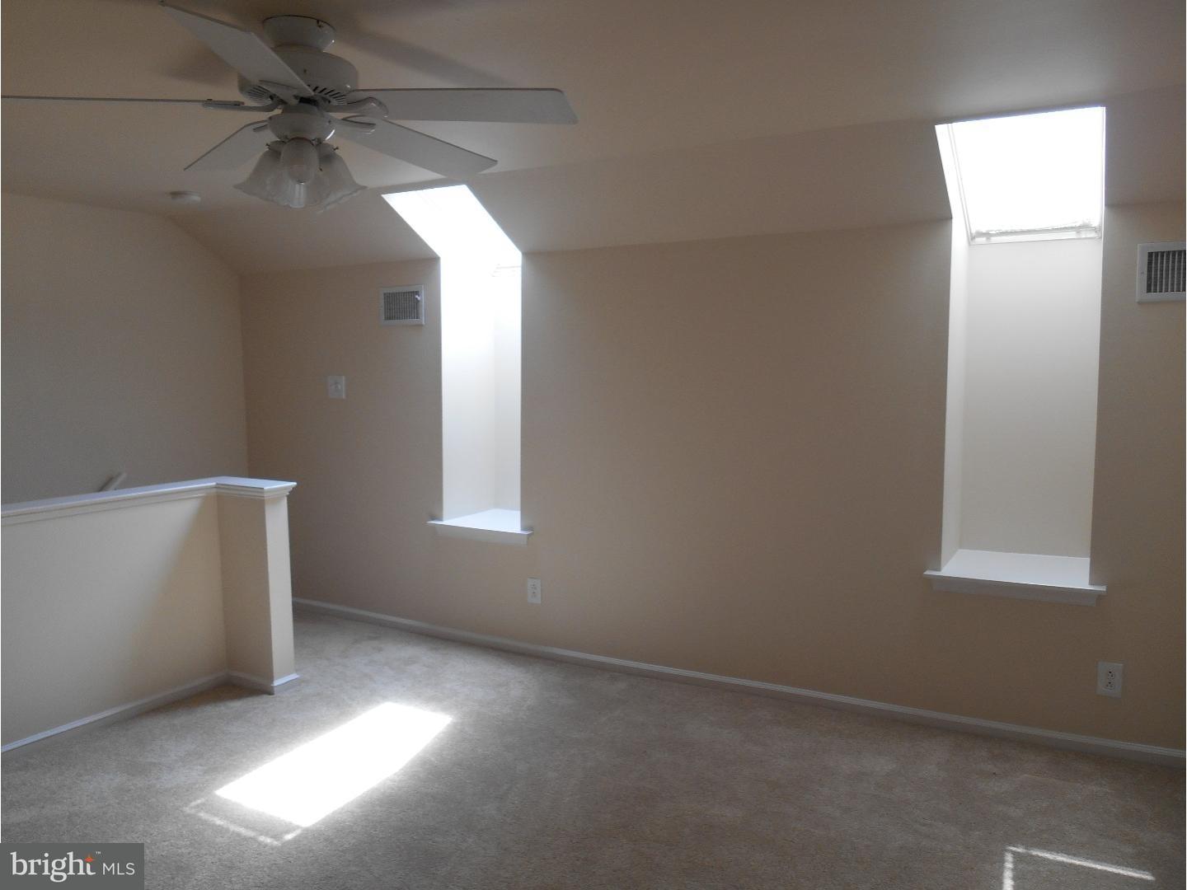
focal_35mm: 26
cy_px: 445
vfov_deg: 53.1
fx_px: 892
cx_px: 594
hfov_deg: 67.3
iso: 80
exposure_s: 1/60
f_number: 3.4
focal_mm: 4.7
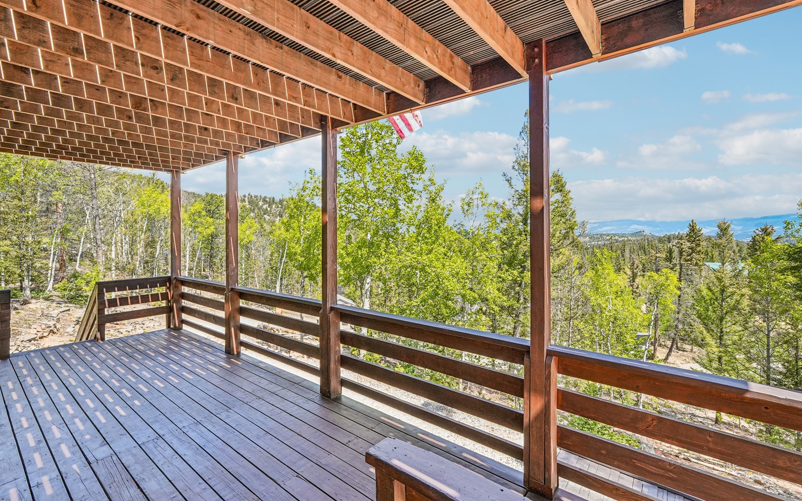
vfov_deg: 71.1
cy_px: 231
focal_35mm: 16
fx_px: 350
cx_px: 383
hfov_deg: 97.8
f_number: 8
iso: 800
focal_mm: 10
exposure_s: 1/250
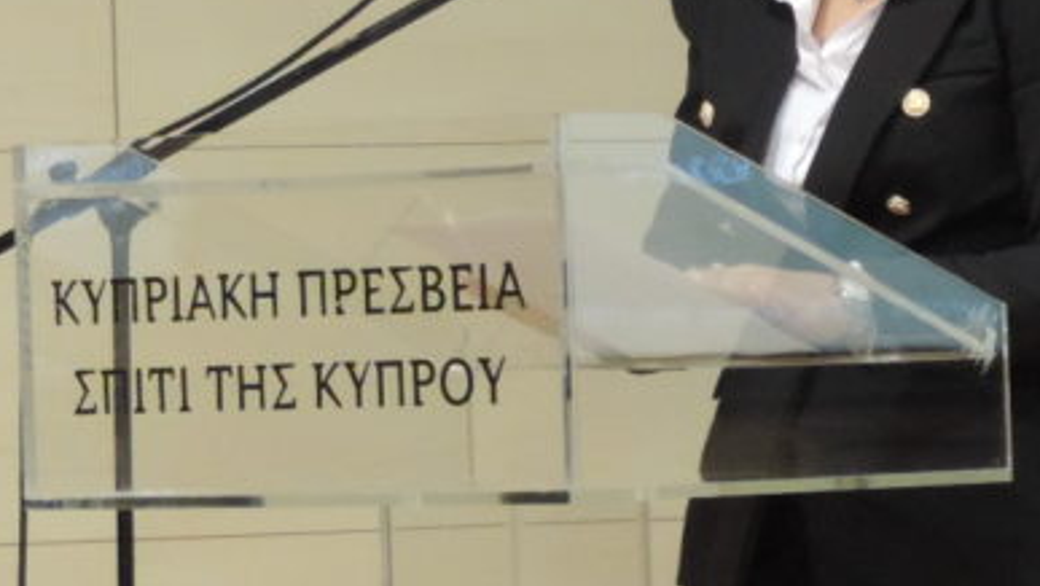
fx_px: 7945
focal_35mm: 288
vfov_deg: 4.2
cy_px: 608
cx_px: 976
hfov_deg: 7.5
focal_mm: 17.8
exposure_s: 1/20
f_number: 4.1
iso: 800
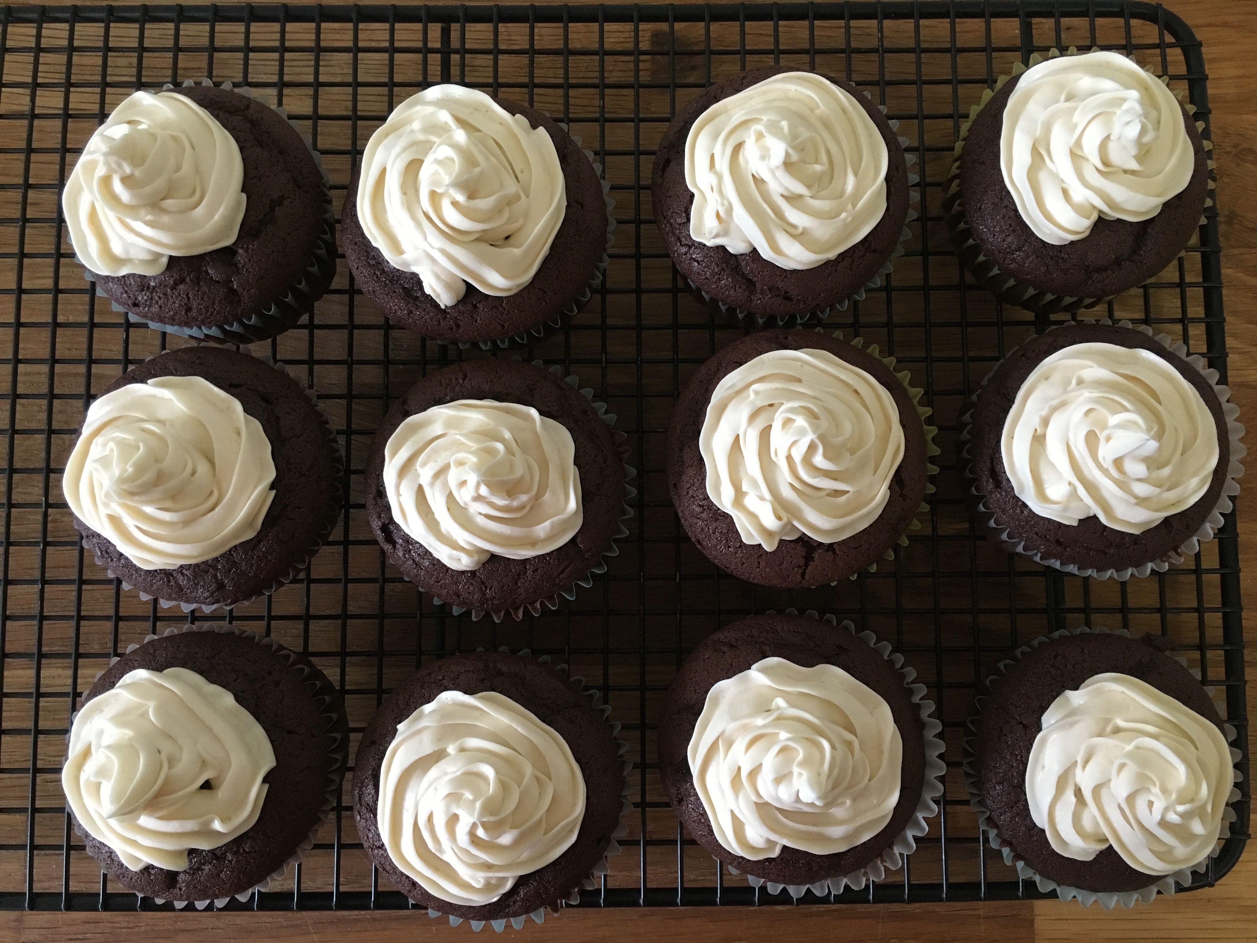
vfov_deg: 48.2
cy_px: 472
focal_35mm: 29
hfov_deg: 61.7
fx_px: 1053
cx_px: 628
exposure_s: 1/30
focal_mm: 4.15
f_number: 2.2
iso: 200
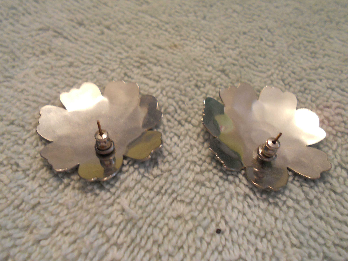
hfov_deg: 56.8
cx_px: 174
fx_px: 322
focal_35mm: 32
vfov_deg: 44.2
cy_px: 130
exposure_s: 1/30
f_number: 3.5
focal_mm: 5.8
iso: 250
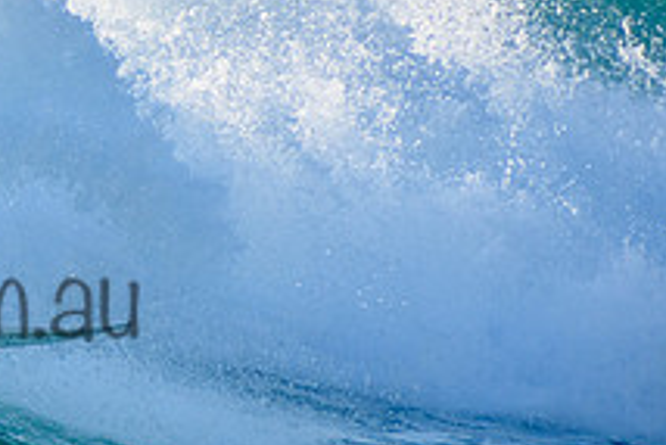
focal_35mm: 1654
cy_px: 266
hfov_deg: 1.2
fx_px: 30619
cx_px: -190
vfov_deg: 0.8
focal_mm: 400
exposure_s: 1/2000
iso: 500
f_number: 5.6
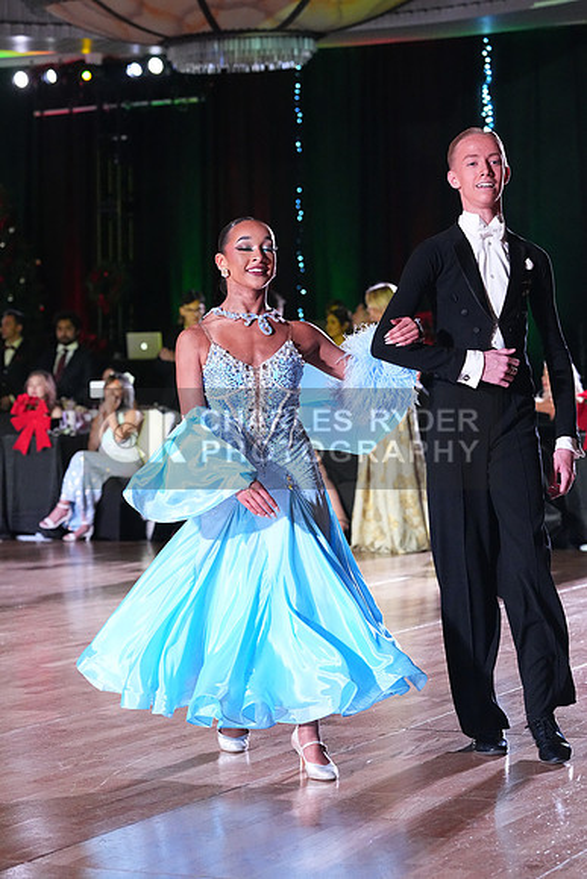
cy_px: 440
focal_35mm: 94
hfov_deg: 14.6
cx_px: 294
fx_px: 2298
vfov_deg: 21.7
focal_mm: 94
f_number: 5
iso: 10000
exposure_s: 1/400
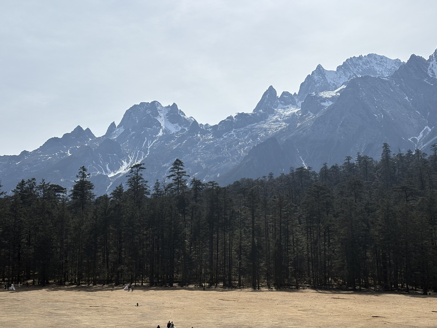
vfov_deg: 28.0
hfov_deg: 36.8
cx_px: 218
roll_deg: +0.5
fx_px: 656
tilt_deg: +8.3
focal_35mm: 52
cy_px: 164
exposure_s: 1/5814
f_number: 1.6
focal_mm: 5.96
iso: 25
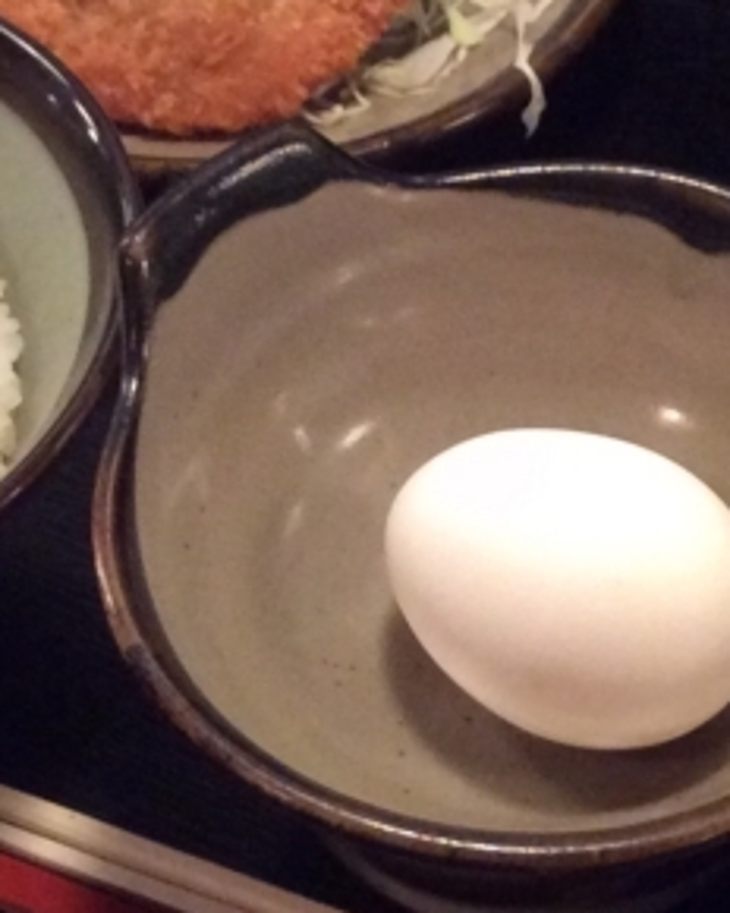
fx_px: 2971
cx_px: 478
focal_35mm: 110
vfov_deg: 17.5
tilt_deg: -46.6
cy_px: 423
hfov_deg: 14.0
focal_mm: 3.3
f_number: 2.4
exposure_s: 1/24
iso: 320
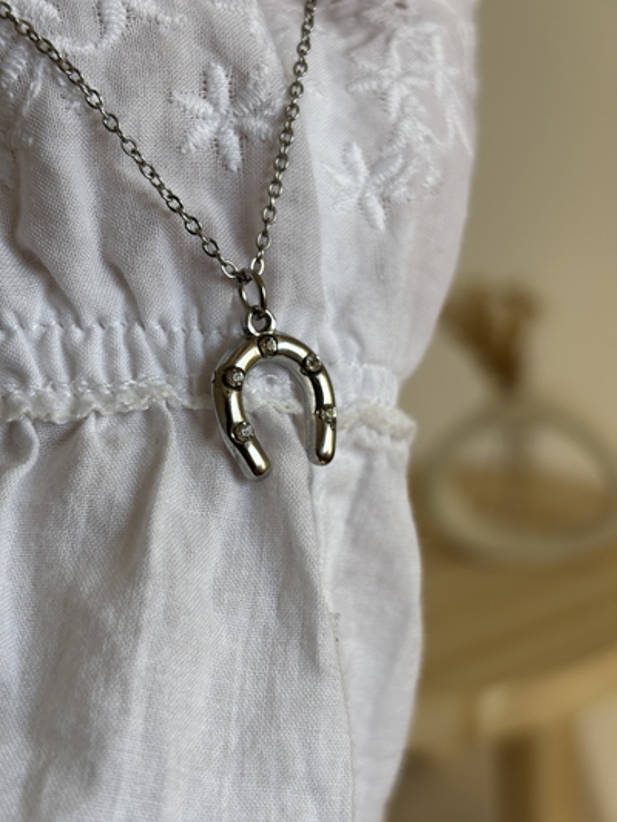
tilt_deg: -14.0
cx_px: 308
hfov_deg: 28.0
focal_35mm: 52
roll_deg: +6.2
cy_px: 411
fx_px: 1235
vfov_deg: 36.8
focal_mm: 5.96
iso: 32
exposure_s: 1/284
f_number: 1.6
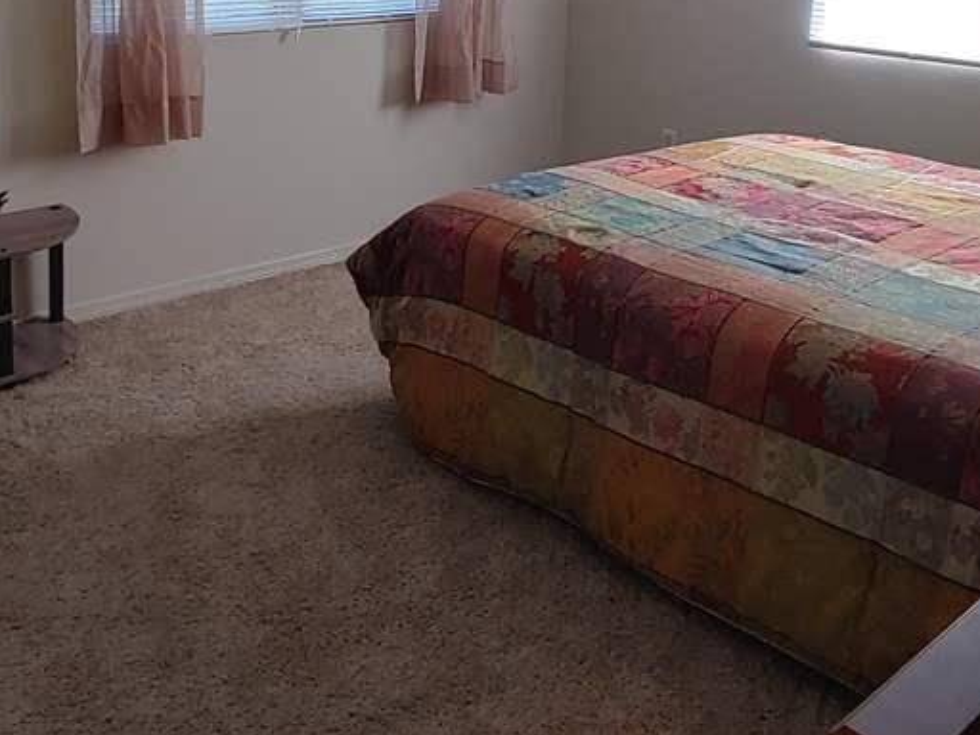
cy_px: 50
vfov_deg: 33.7
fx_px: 1132
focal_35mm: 40
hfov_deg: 46.4
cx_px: 366
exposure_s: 1/100
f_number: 1.9
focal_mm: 2.18
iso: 100
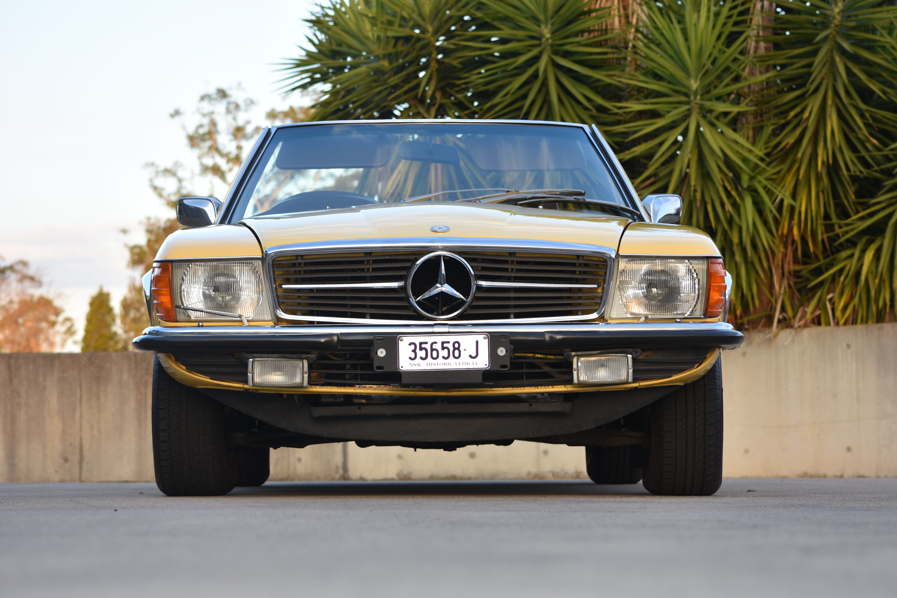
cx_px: 448
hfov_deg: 18.9
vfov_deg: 12.7
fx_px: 2691
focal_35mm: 108
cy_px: 299
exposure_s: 1/60
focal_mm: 72
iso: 100
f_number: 5.6
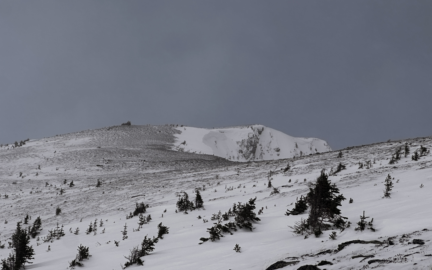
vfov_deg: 15.9
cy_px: 116
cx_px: 215
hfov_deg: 25.2
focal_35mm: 82
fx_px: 965
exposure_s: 1/396
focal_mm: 9
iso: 32
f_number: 2.8
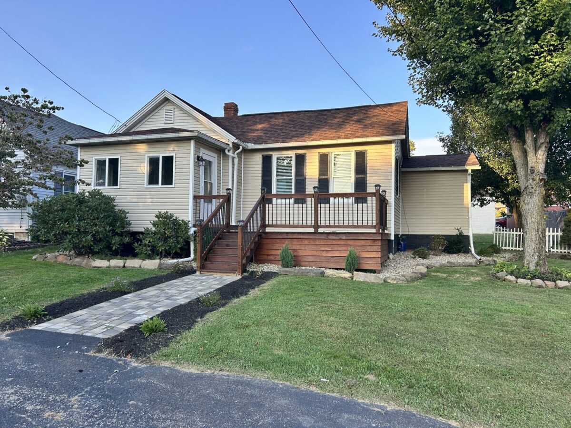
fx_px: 429
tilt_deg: +1.7
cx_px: 286
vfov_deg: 53.1
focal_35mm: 26
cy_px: 214
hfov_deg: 67.3
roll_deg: +0.1
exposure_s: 1/763
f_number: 1.5
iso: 50
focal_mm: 5.7
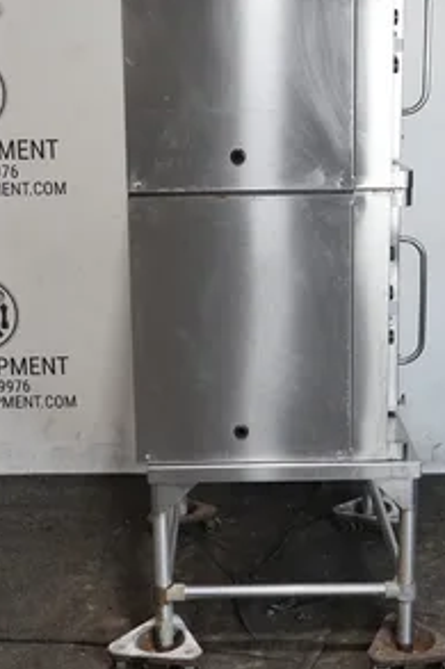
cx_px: 261
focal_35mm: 56
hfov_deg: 24.1
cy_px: 267
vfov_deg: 35.5
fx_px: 1039
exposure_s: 1/50
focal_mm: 15.28
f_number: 4
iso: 640
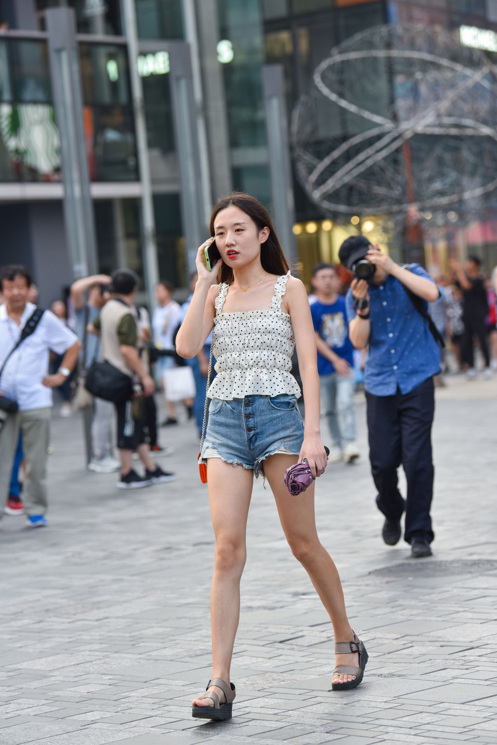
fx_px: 2400
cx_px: 248
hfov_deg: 11.8
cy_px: 372
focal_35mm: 116
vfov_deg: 17.6
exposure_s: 1/800
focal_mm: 116
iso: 450
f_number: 3.5
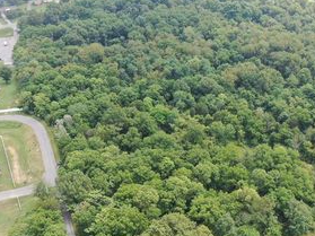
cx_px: 169
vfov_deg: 33.6
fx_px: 391
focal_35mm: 43
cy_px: 128
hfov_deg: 43.8
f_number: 2.8
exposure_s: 1/400
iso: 110
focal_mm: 4.39
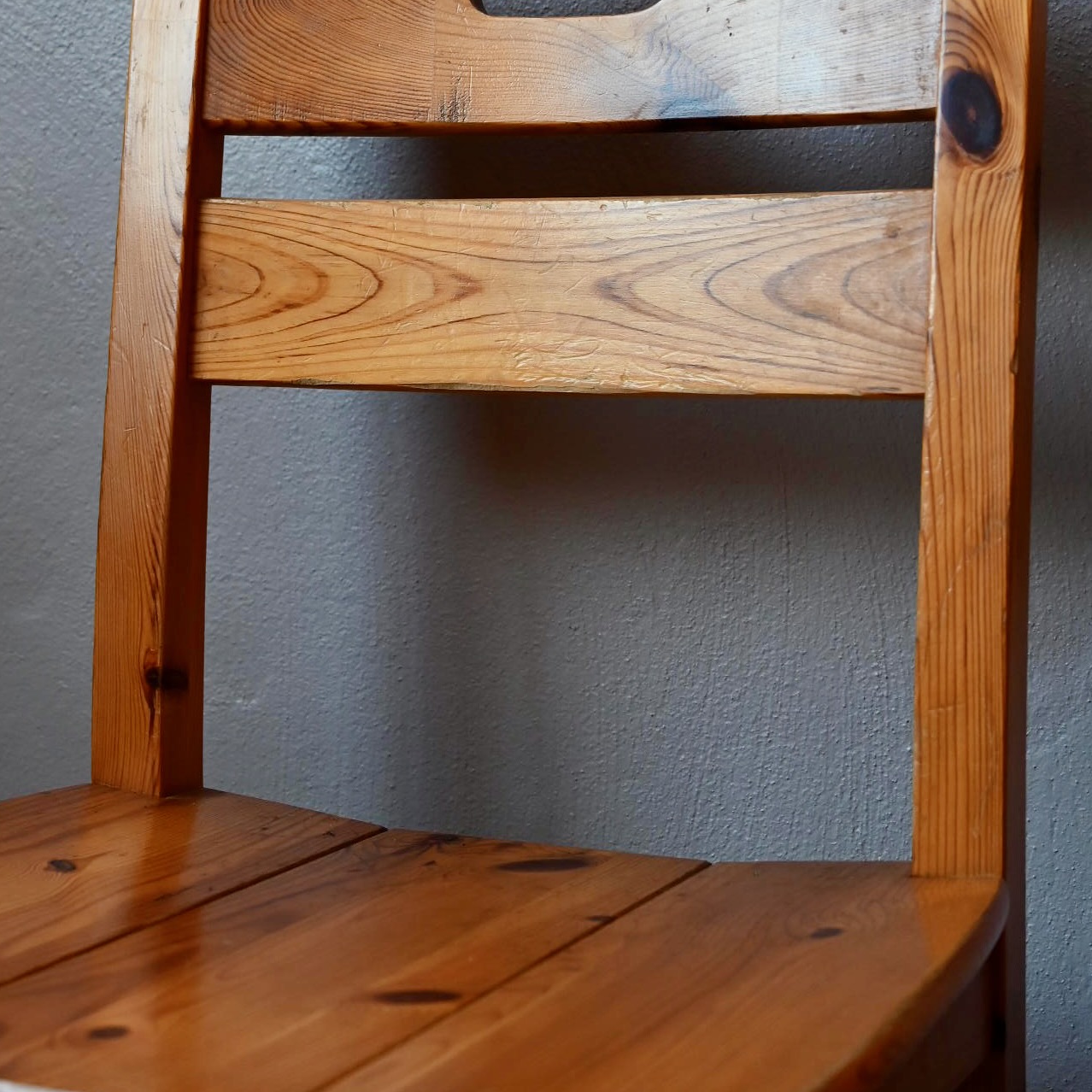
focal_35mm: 50
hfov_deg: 34.0
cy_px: 330
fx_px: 1785
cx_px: 545
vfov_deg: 33.6
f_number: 4
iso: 800
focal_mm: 39
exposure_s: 1/60
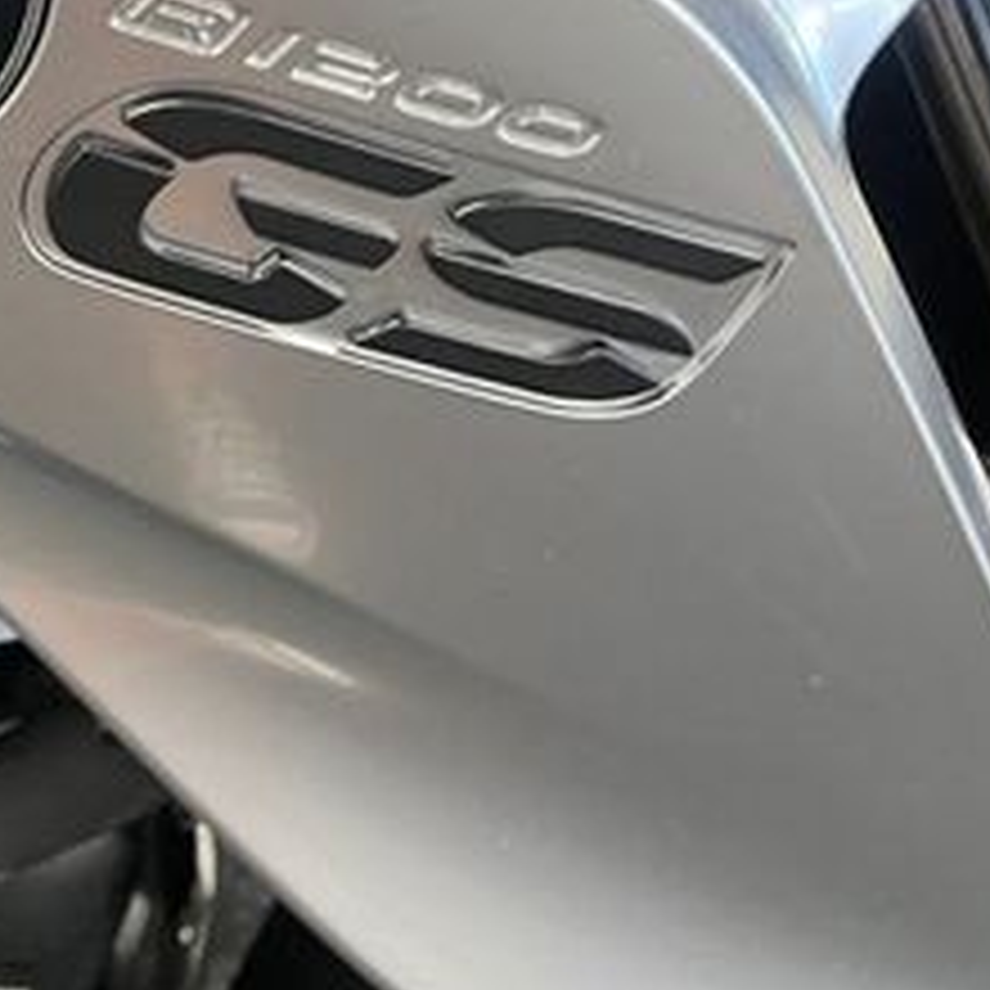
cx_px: 112
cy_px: 99
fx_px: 2168
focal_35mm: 67
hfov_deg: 25.0
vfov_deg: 25.0
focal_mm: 5.1
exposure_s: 1/53
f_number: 1.6
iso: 400
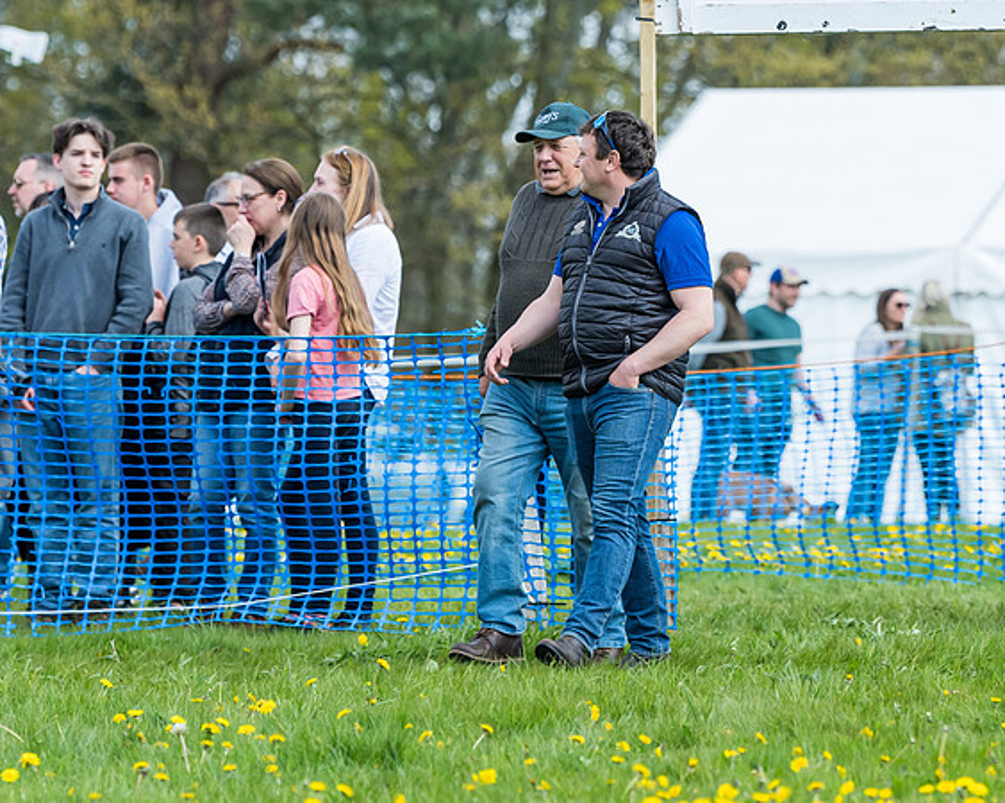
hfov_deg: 6.2
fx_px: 9331
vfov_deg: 4.9
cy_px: 402
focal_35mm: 314
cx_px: 589
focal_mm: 175
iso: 400
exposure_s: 1/2000
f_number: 4
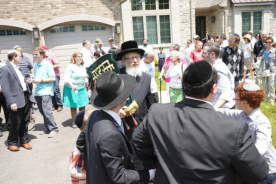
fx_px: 238
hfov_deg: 60.3
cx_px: 138
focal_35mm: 31
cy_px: 92
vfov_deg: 42.3
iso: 3200
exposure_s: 1/250
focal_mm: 31
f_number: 22
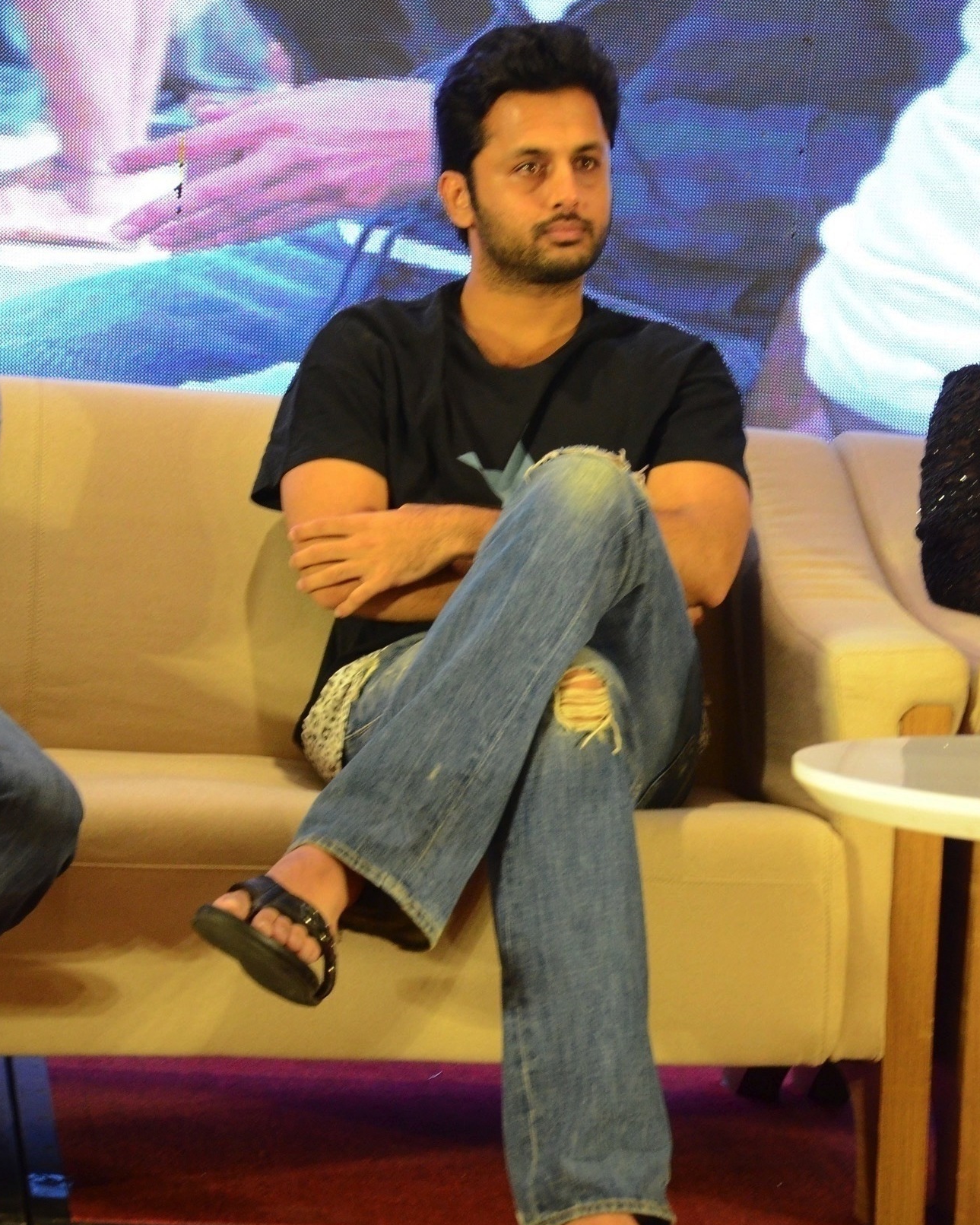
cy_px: 687
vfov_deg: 17.0
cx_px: 490
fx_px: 4096
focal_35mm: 113
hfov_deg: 13.6
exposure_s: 1/80
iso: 3200
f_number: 6.3
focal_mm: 66
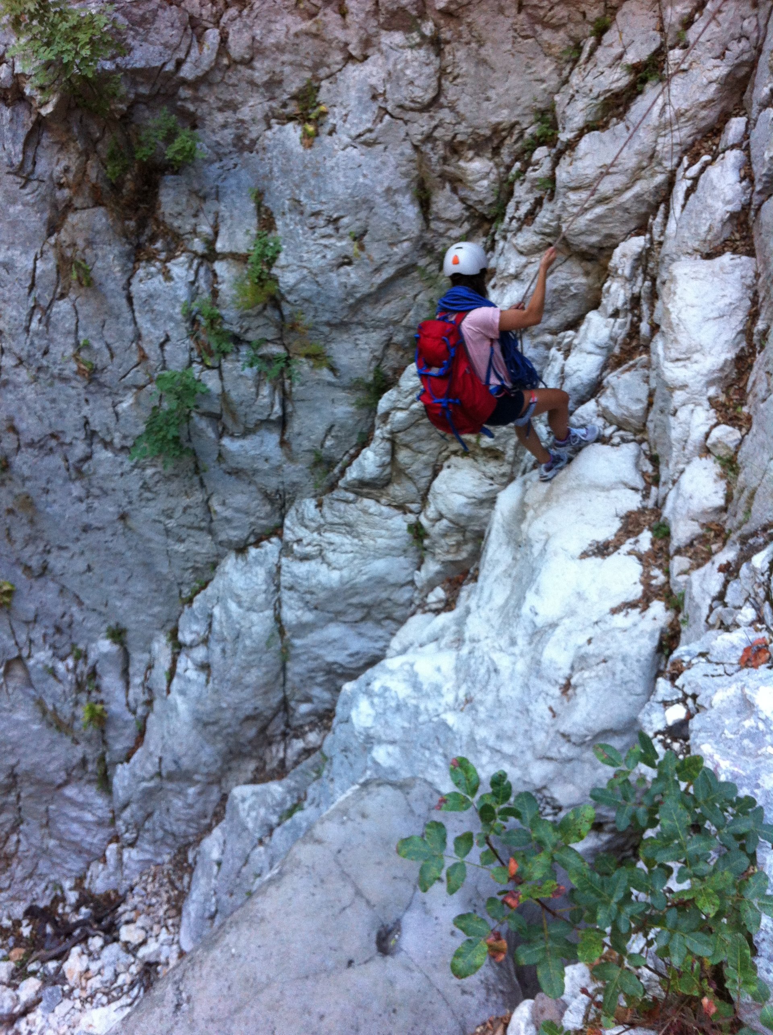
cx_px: 386
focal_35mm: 35
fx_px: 1045
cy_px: 518
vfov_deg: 52.7
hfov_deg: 40.6
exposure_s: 1/50
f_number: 2.8
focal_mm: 3.85
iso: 100
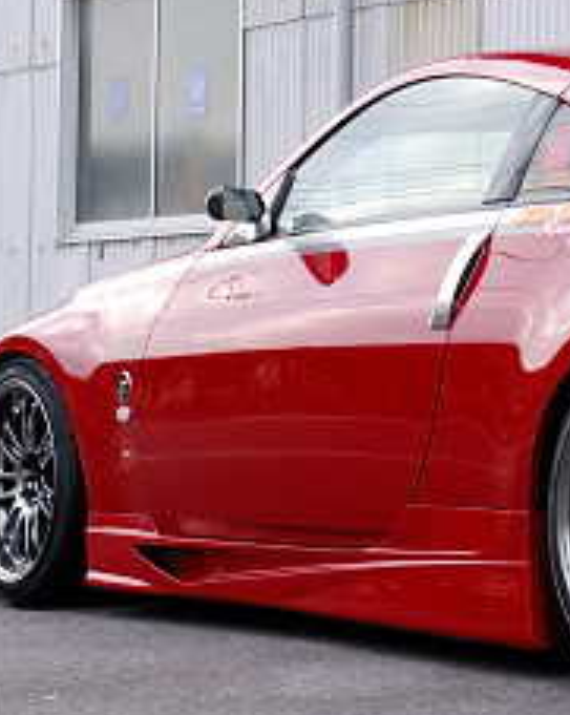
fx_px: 2683
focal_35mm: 127
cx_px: 759
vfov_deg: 15.1
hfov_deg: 11.8
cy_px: 172
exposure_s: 1/15
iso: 100
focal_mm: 32
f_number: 11
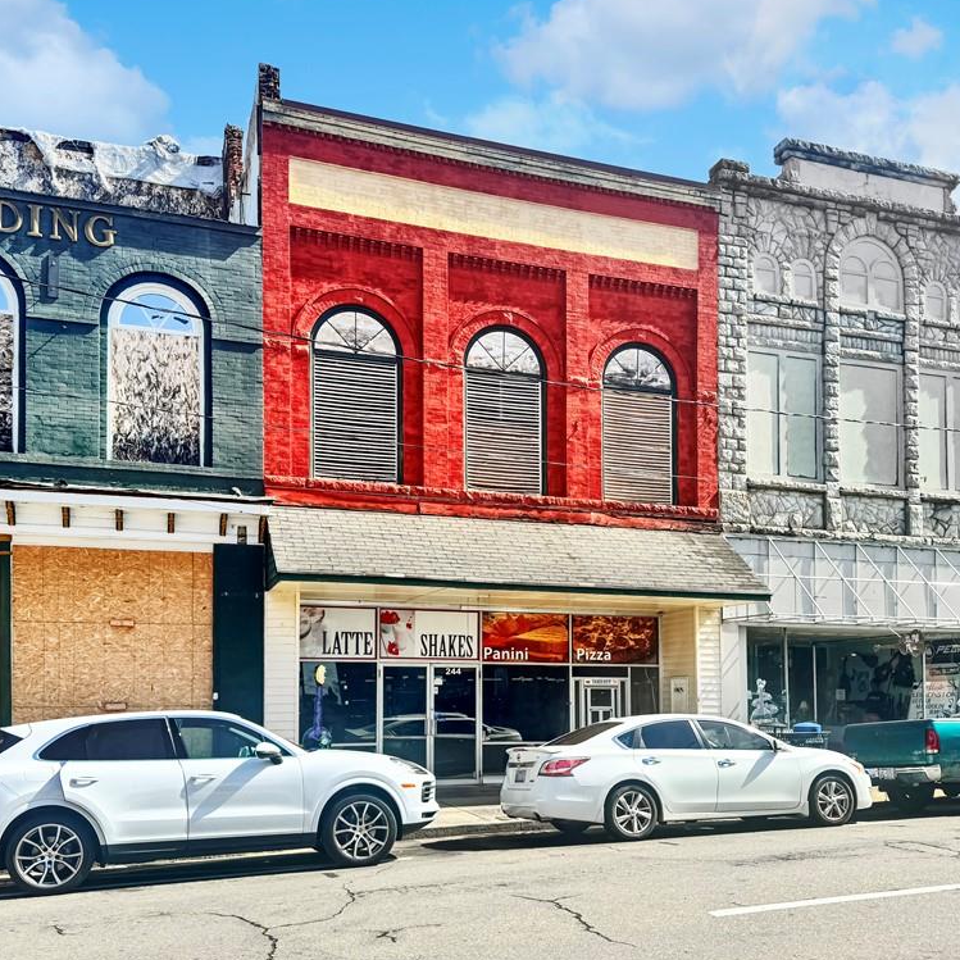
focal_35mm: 29
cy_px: 473
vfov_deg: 55.6
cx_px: 488
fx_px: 910
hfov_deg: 55.6
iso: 80
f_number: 1.78
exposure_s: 1/3802
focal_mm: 6.76
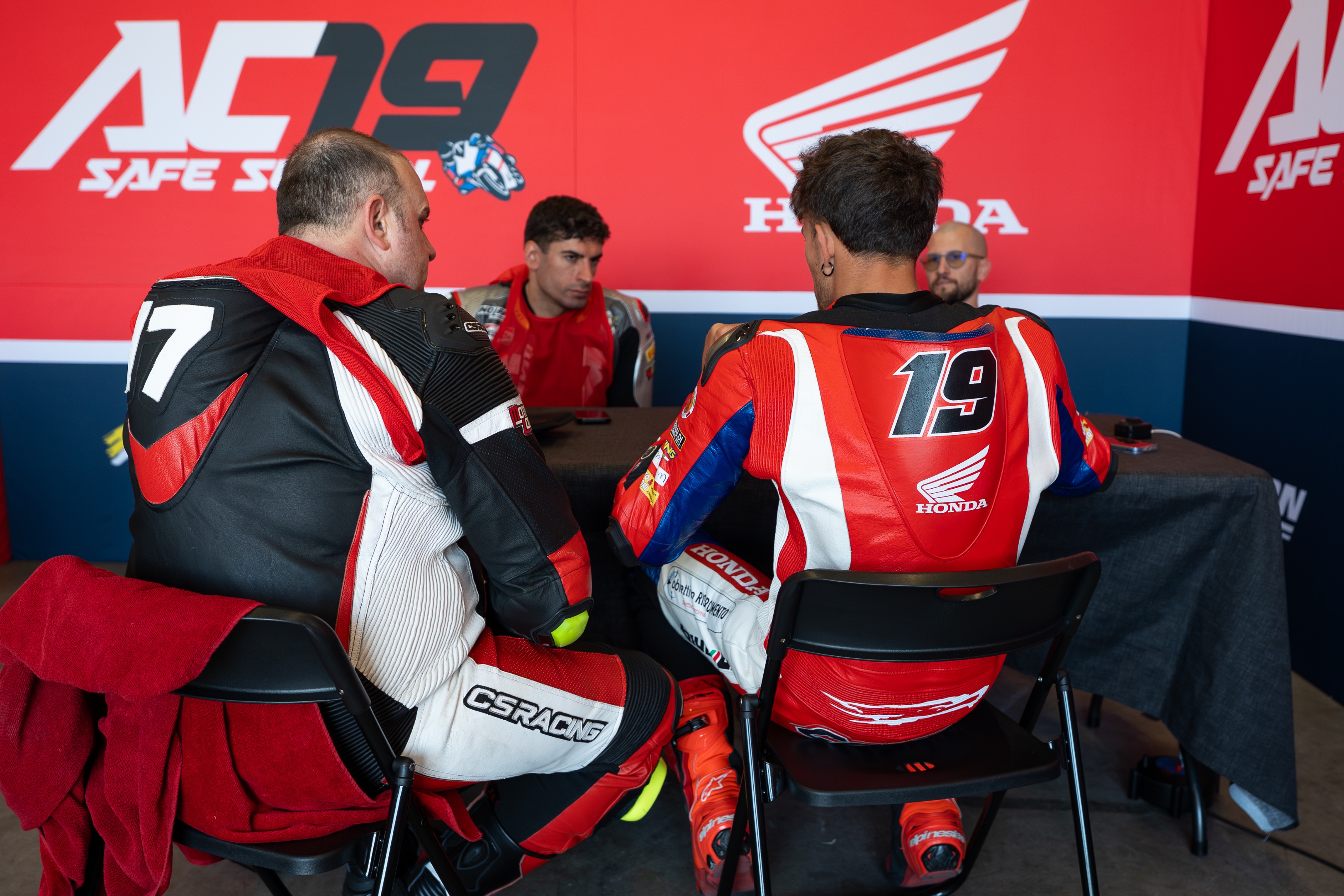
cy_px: 448
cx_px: 672
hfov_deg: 61.9
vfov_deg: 43.6
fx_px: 1120
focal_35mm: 30
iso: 500
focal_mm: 20
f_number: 2.2
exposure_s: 1/800
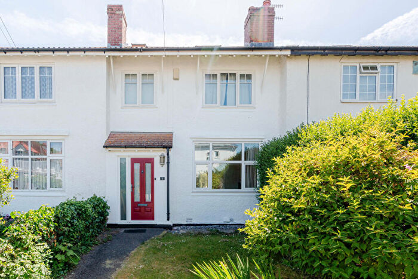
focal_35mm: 16
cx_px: 209
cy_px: 140
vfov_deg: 73.8
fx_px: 186
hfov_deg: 96.7
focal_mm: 16
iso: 400
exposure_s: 1/640
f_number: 8
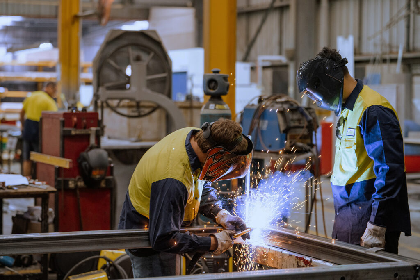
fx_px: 1050
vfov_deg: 15.2
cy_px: 140
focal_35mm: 90
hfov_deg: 22.6
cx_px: 210
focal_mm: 90
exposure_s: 1/320
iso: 800
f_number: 2.8
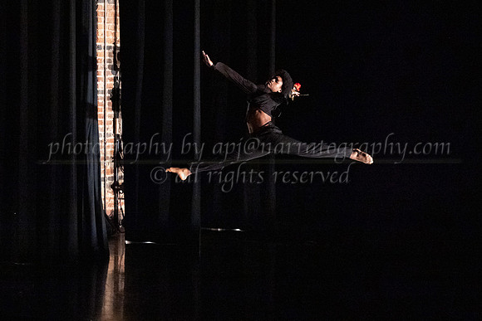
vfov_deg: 13.2
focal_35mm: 104
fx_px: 1390
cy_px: 156
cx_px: 260
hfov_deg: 19.7
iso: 5000
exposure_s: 1/500
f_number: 3.2
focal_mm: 70
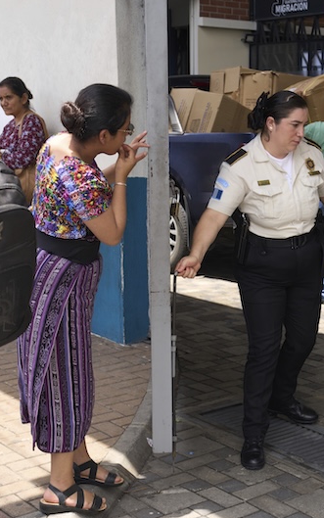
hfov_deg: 18.7
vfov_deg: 29.8
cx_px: 272
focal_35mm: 69
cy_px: 280
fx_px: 974
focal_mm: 35
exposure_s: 1/400
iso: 160
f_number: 4
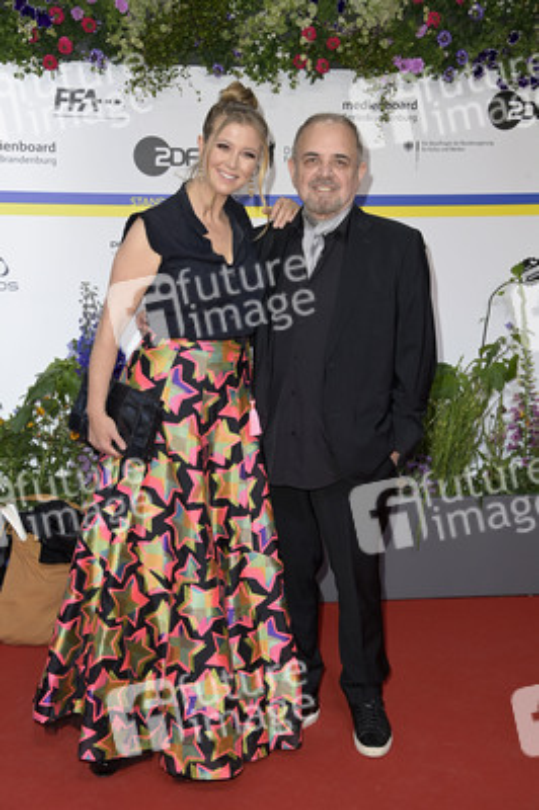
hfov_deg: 24.2
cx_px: 270
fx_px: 1260
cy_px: 405
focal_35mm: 56
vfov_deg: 35.7
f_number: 6.3
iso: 640
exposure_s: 1/250
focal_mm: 56
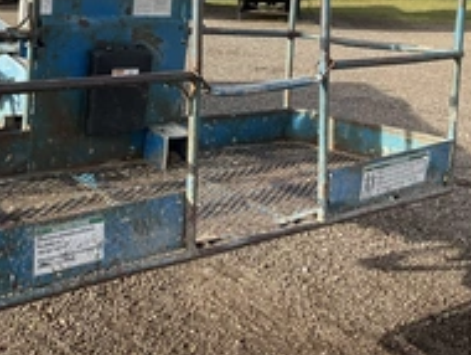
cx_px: 151
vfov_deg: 23.7
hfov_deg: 31.4
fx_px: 831
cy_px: 74
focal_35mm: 61
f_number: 1.8
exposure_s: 1/728
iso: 25
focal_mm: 3
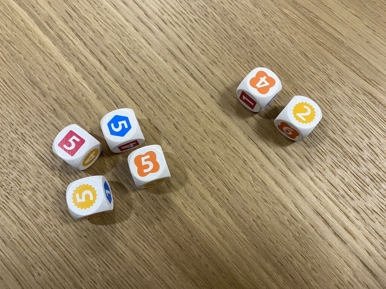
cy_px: 144
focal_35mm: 25
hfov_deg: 69.4
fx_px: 279
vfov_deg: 54.9
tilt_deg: -77.4
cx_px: 193
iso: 80
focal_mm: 4.25
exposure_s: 1/50
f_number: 1.8
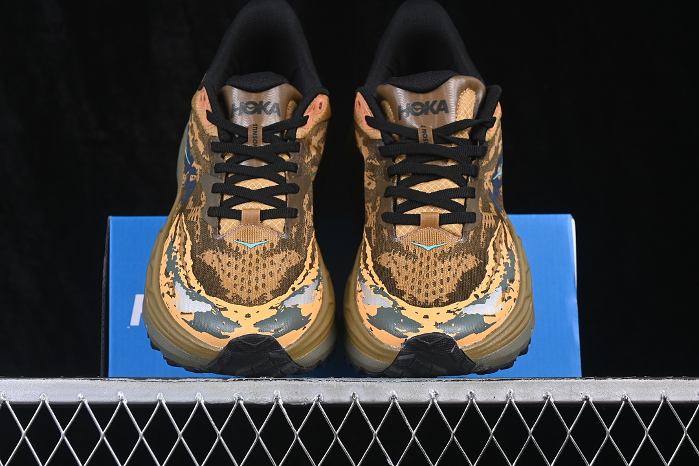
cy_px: 233
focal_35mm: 75
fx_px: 1456
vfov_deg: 18.2
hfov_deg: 27.0
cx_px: 350
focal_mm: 50
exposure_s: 1/80
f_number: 7.1
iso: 160
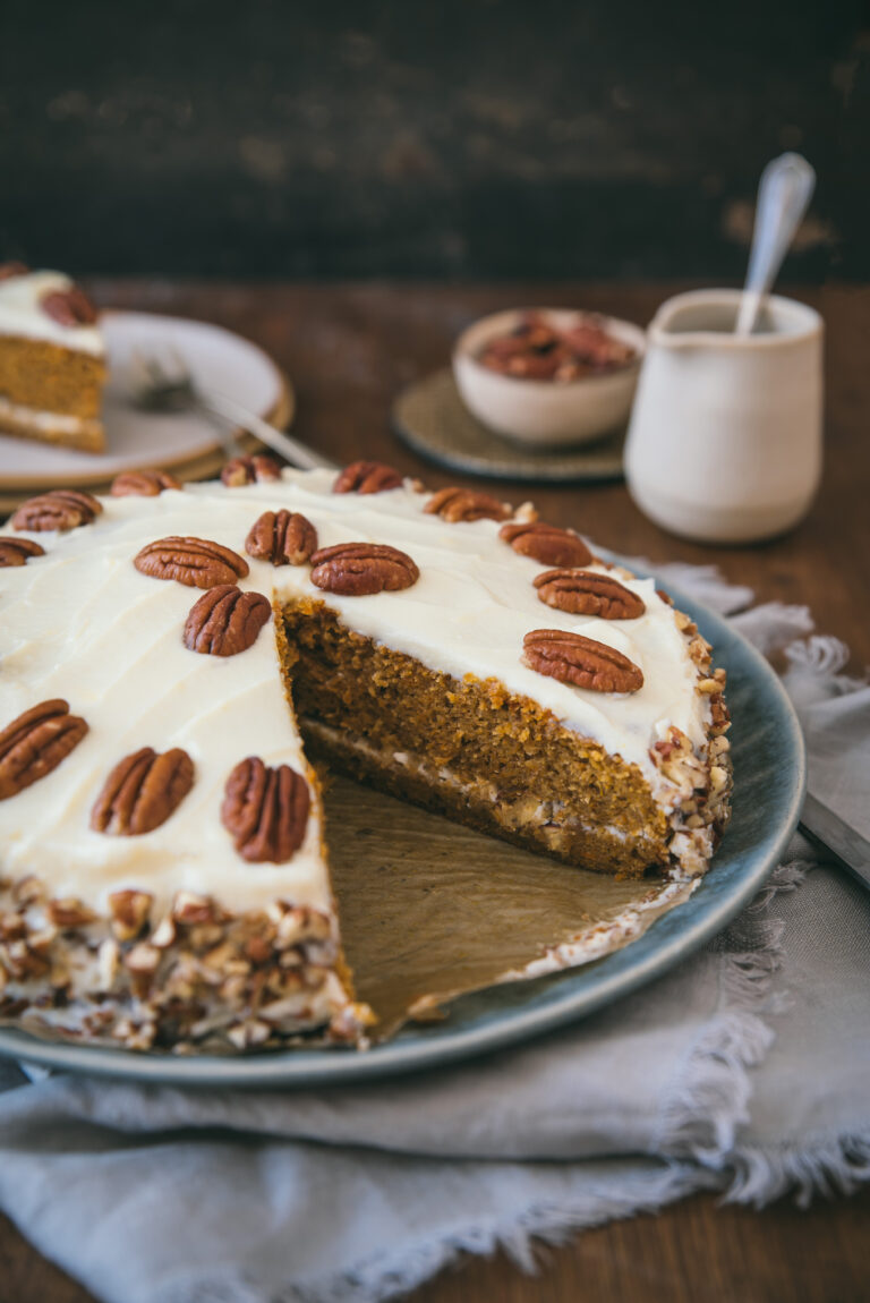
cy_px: 652
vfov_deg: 38.2
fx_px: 1883
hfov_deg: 26.0
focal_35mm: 52
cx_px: 435
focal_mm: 52
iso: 200
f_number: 4
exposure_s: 1/30
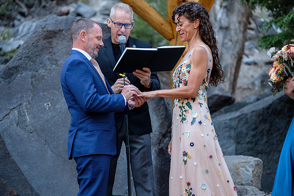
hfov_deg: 14.4
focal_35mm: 142
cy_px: 98
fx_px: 1160
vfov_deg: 9.7
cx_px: 147
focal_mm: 94.5
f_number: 2.8
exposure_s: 1/140
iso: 640
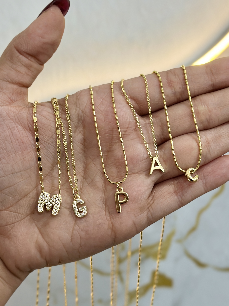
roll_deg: -2.5
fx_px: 423
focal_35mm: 48
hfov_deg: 30.3
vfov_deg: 39.7
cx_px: 114
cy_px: 153
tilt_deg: -24.5
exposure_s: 1/60
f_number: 1.78
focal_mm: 6.86
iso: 125
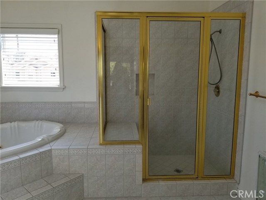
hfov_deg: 67.3
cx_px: 133
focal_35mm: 26
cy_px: 100
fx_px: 200
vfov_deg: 53.1
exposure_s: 1/234
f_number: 1.7
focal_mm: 4.25
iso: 50
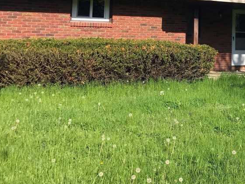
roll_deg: -2.4
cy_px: 20
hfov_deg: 35.7
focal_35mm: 51
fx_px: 361
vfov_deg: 27.6
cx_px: 210
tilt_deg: +4.9
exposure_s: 1/1429
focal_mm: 3.99
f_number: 1.8
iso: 20
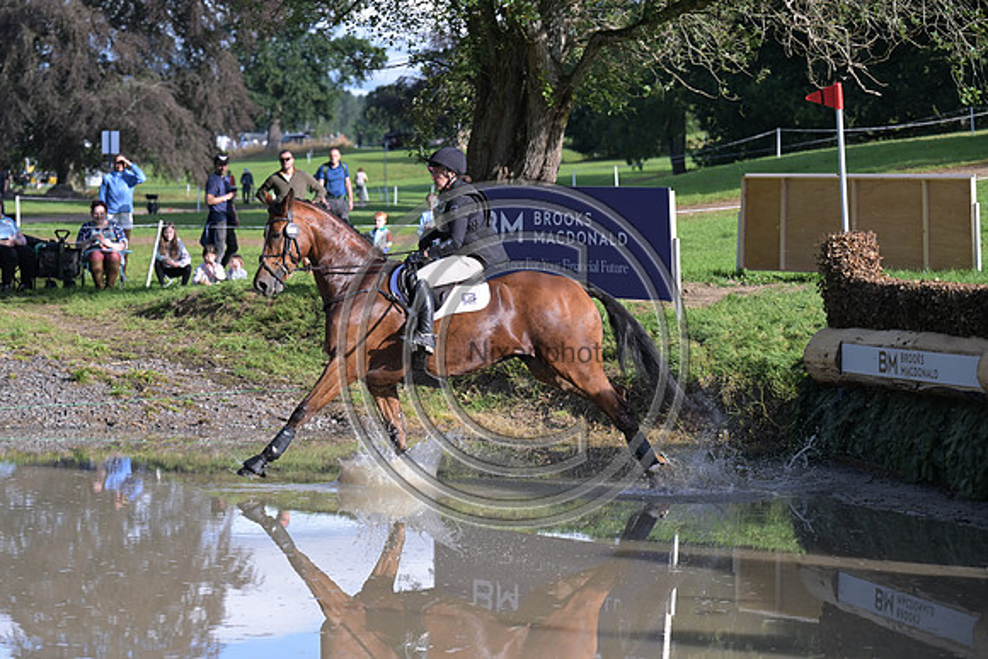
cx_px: 494
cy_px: 330
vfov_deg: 10.6
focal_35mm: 130
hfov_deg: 15.8
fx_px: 3568
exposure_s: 1/1250
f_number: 5.6
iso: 560
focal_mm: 130
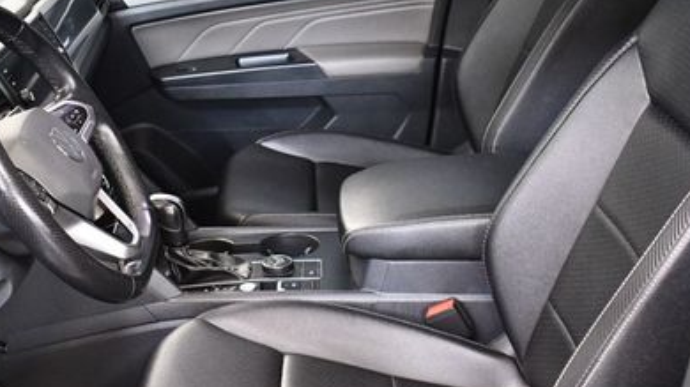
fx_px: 1134
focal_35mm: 62
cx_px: 264
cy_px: 196
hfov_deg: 33.7
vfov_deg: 19.4
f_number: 3.5
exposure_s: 1/80
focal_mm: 18
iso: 3200
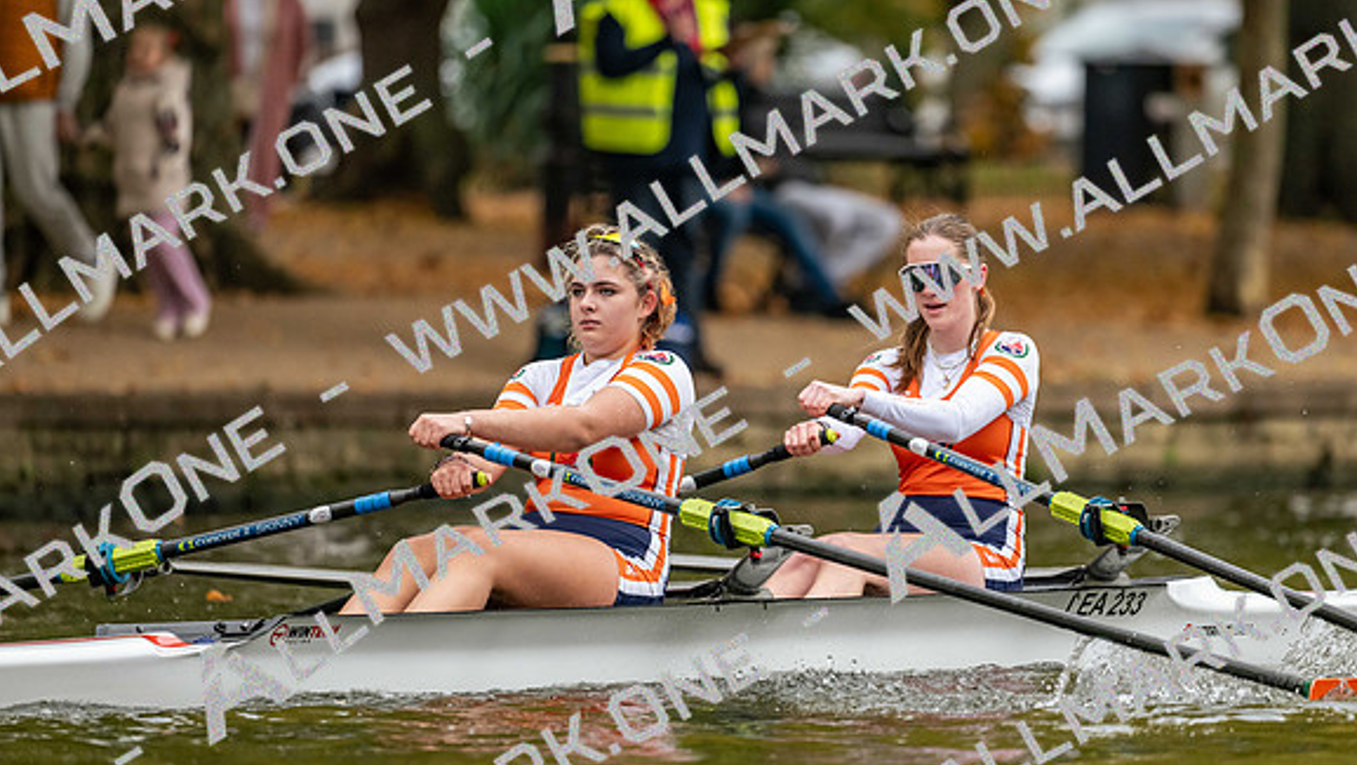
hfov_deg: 5.1
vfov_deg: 2.9
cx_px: 677
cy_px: 380
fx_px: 15153
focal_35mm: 421
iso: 2200
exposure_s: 1/2500
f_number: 4.5
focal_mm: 400
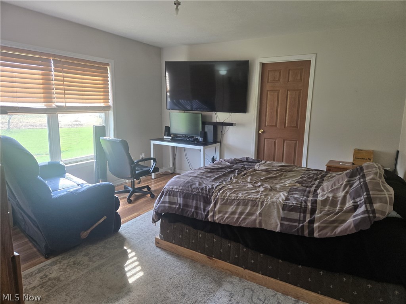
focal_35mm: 23
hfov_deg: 73.9
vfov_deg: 58.9
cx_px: 203
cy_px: 152
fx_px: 270
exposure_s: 1/180
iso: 125
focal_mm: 5.4
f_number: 1.8
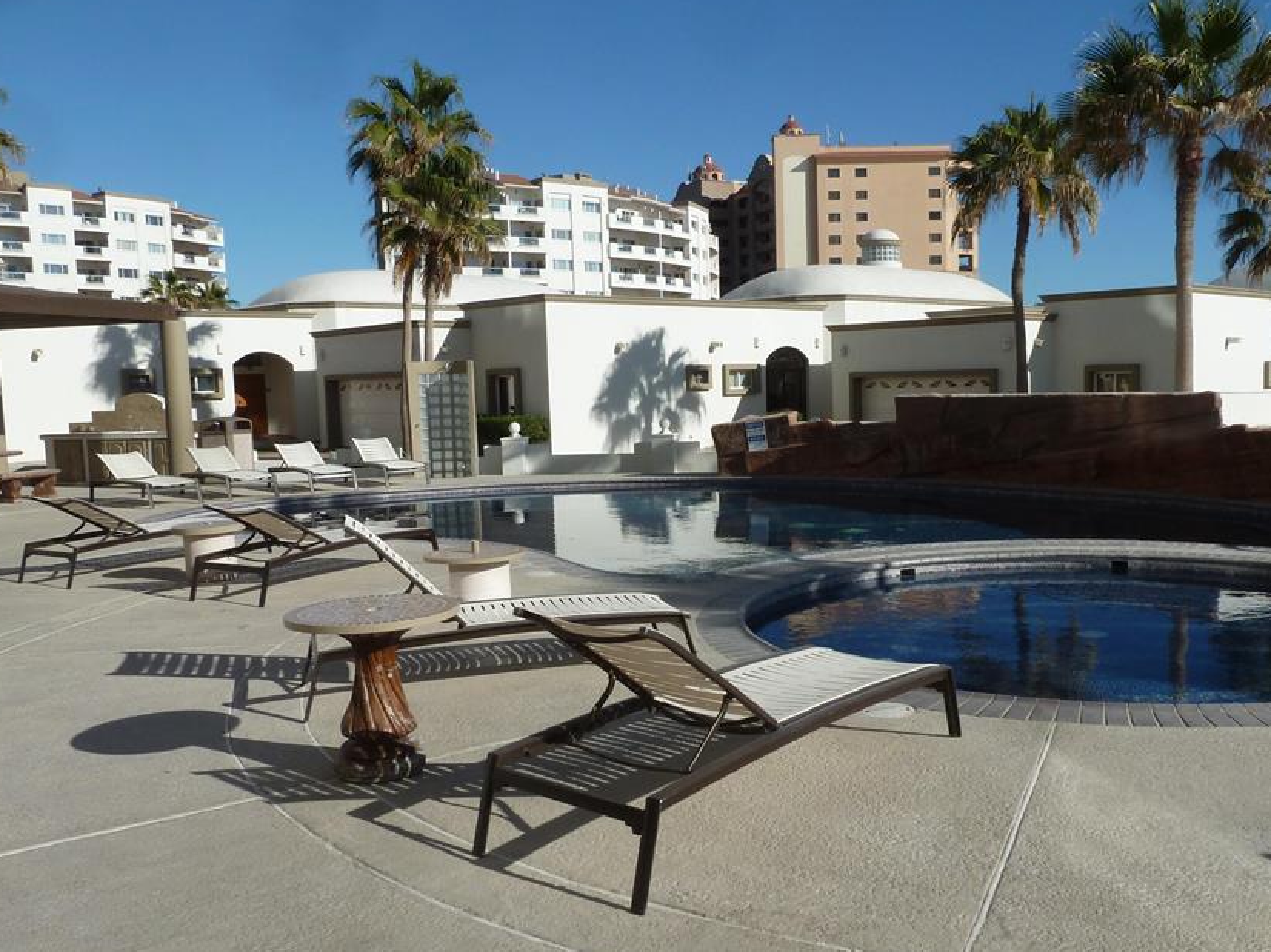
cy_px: 521
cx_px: 740
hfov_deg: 58.1
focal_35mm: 31
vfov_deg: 45.4
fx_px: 1138
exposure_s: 1/500
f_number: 5.6
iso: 80
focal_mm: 4.1
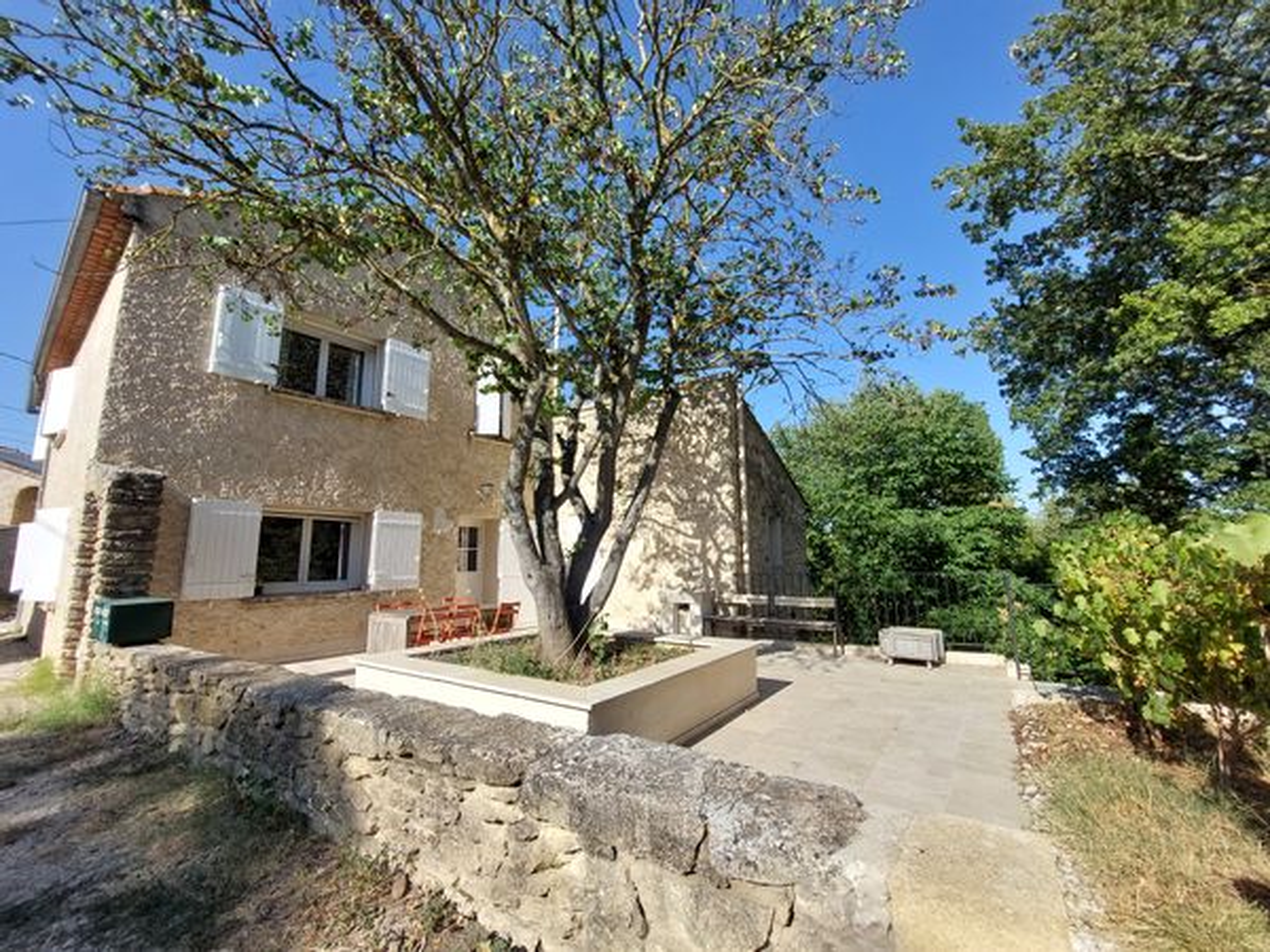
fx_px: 477
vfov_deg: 89.9
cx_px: 635
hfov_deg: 106.2
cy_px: 476
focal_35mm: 13
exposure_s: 1/1307
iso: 50
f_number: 2.2
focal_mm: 1.74
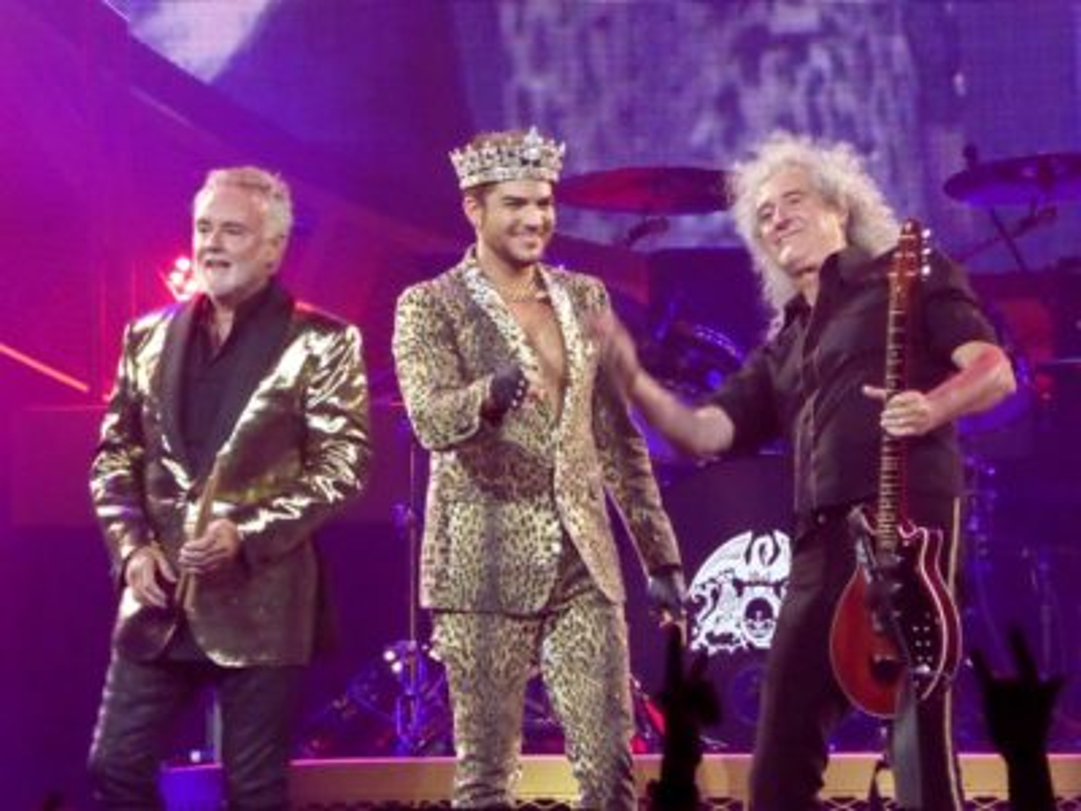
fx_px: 9369
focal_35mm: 300
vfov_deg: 5.0
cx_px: 540
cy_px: 406
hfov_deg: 6.6
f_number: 5.8
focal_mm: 53.8
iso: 3200
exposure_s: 1/250
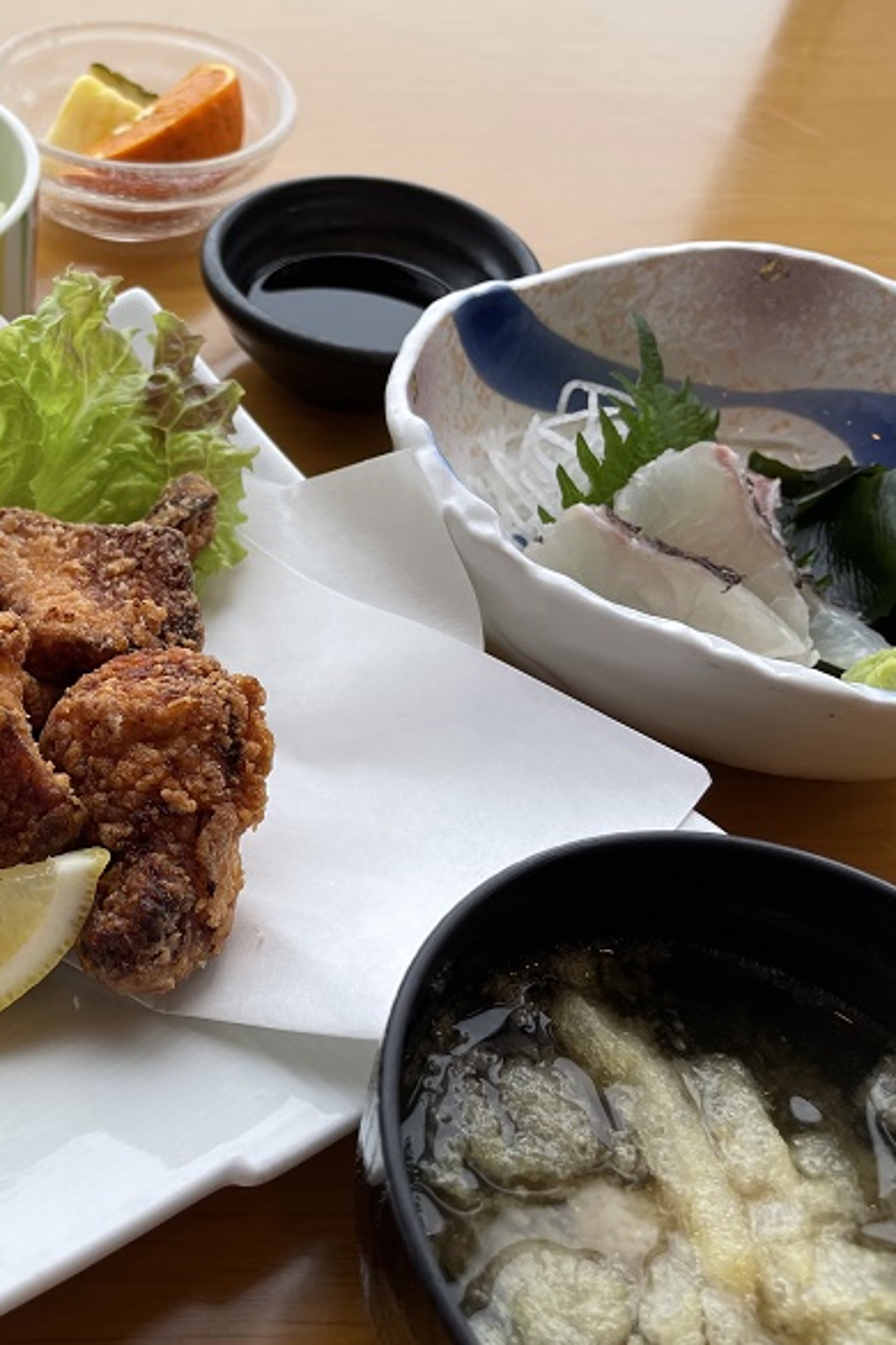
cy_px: 669
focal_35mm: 37
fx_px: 1381
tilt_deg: -48.5
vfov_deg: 51.9
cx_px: 21
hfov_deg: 33.2
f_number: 1.6
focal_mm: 4.2
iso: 32
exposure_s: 1/363
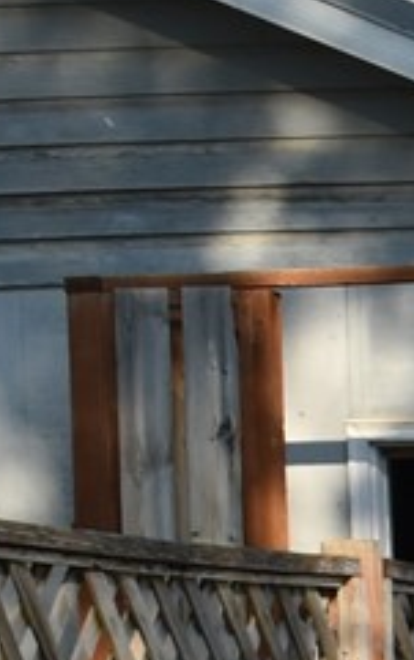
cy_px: 1205
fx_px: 4469
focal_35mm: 248
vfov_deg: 8.1
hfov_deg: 4.6
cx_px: 1933
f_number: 8
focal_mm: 18
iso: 100
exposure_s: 1/200
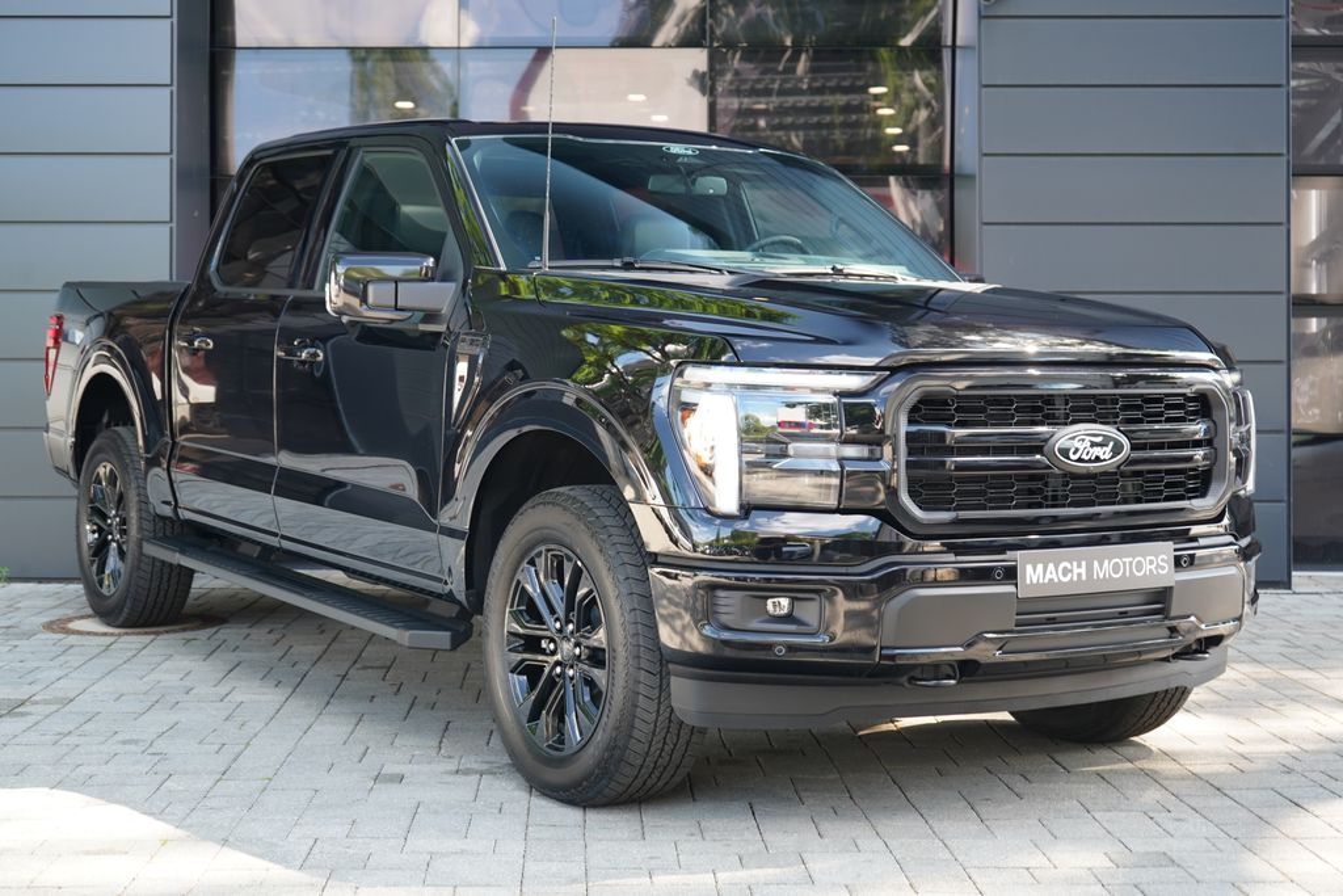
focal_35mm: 52
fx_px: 1940
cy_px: 448
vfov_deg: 26.0
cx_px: 672
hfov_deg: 38.2
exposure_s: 1/60
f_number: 5
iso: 500
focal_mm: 52
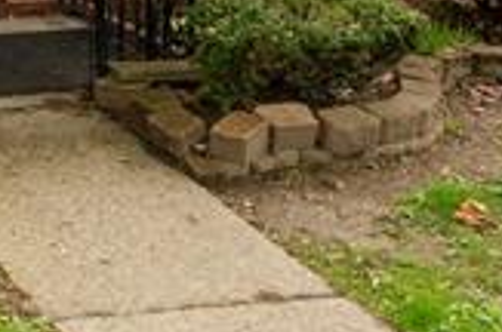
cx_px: -160
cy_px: -260
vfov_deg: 13.8
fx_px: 1225
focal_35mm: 88
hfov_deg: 20.9
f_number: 11
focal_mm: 14
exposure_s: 1/10
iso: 100
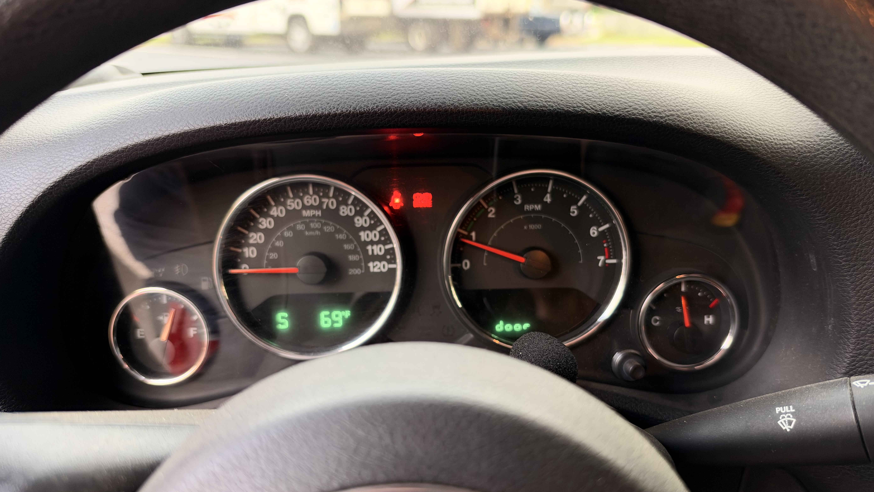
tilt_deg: -23.2
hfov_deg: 69.9
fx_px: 626
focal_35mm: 27
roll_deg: -1.5
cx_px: 443
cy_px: 278
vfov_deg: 42.8
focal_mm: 6.93
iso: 250
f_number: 1.48
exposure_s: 1/91
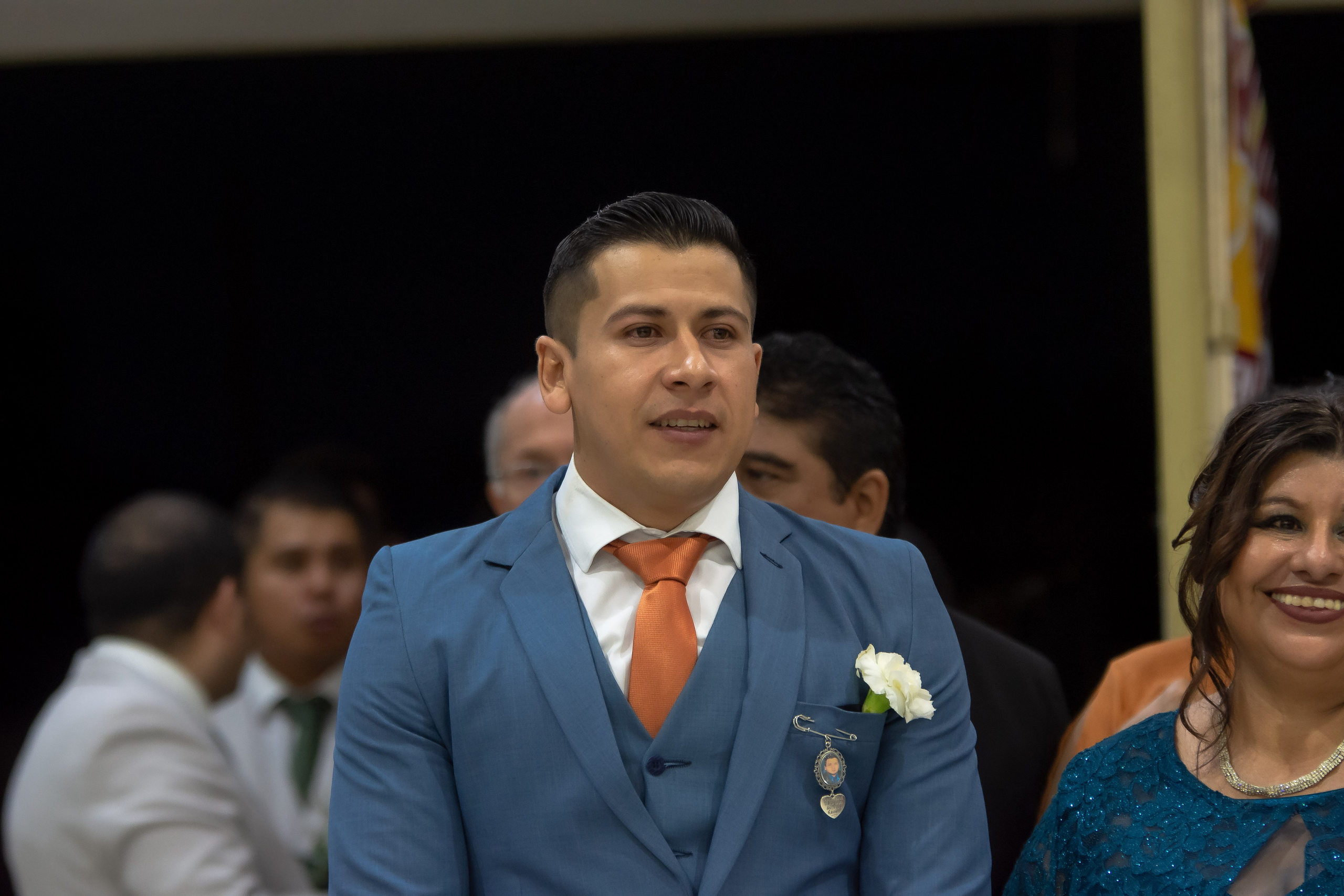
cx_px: 672
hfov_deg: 9.8
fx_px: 7840
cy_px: 448
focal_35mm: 210
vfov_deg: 6.5
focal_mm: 140
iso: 1600
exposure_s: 1/160
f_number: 3.5
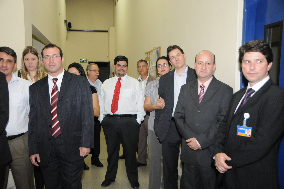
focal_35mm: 36
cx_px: 142
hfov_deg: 53.2
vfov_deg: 36.8
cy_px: 94
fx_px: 284
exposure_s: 1/160
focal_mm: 24
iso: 1000
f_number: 3.8
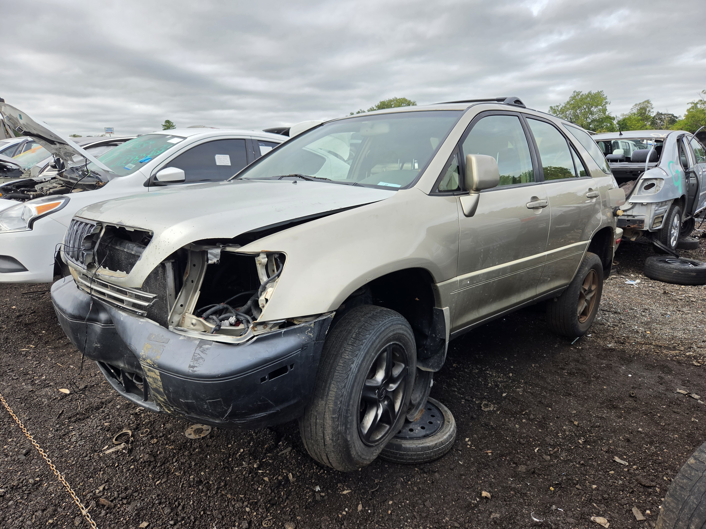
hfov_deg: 73.9
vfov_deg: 58.9
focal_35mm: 23
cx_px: 353
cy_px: 264
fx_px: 469
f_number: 1.8
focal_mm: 5.4
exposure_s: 1/1087
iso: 80
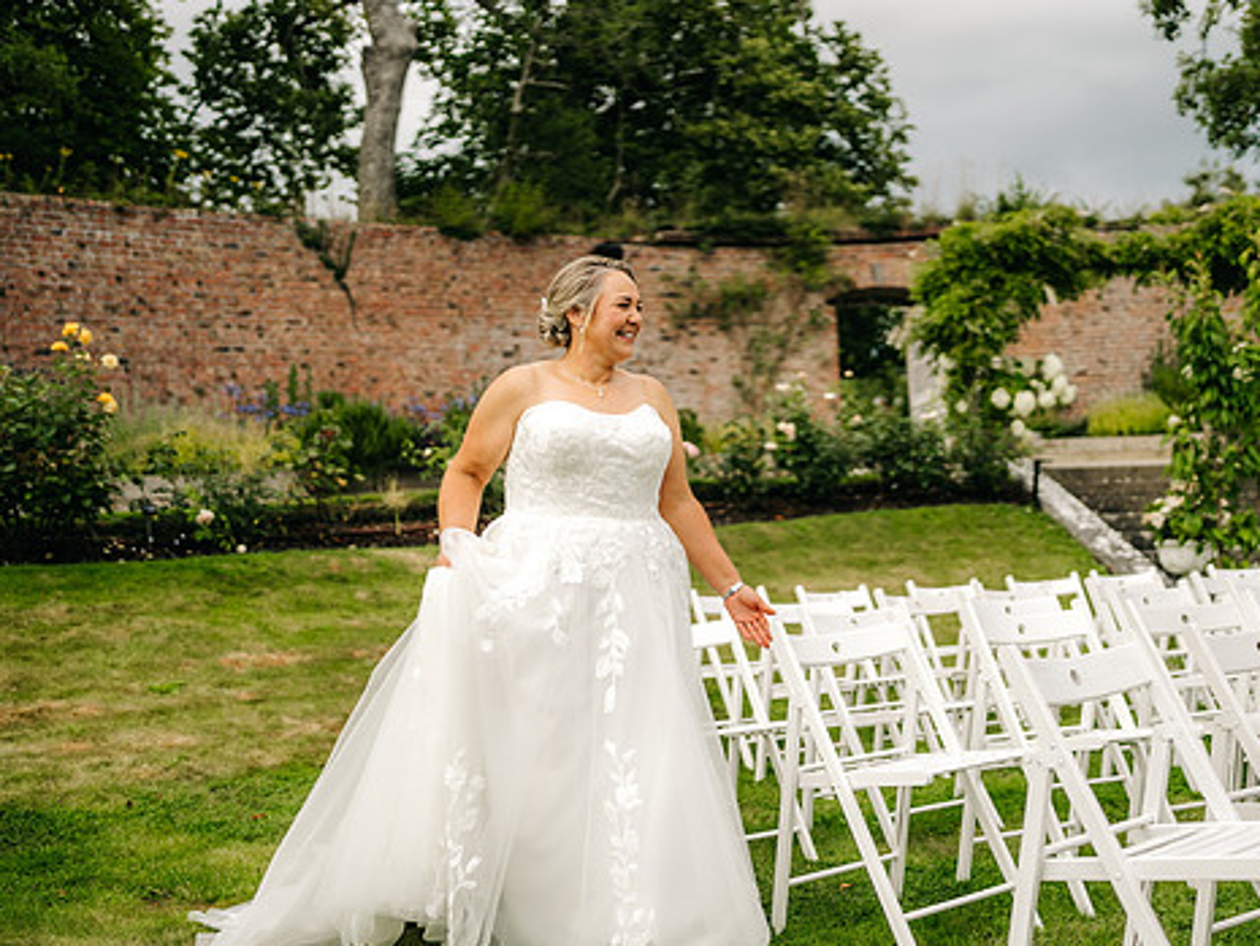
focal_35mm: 42
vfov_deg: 34.4
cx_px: 753
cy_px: 500
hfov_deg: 44.6
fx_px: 1529
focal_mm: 35
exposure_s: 1/6400
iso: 100
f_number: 1.4
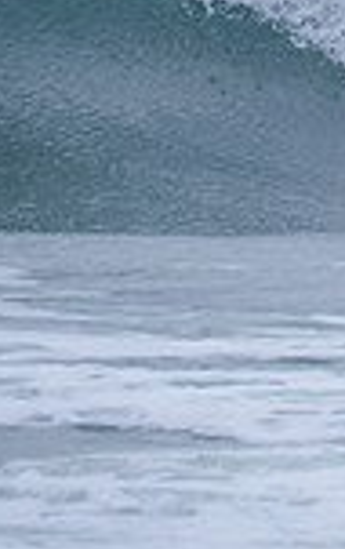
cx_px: 683
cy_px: -107
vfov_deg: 0.9
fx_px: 35815
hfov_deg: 0.6
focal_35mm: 2392
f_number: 5.6
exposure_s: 1/2000
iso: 280
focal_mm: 500
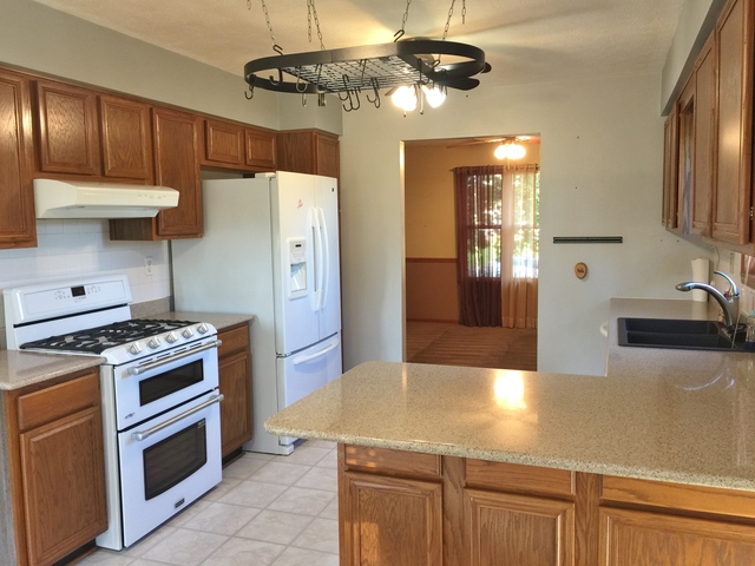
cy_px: 283
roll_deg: -0.3
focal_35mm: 29
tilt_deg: -6.6
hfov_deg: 61.7
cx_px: 378
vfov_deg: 48.2
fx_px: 633
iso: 50
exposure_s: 1/15
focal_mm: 4.15
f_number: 2.2
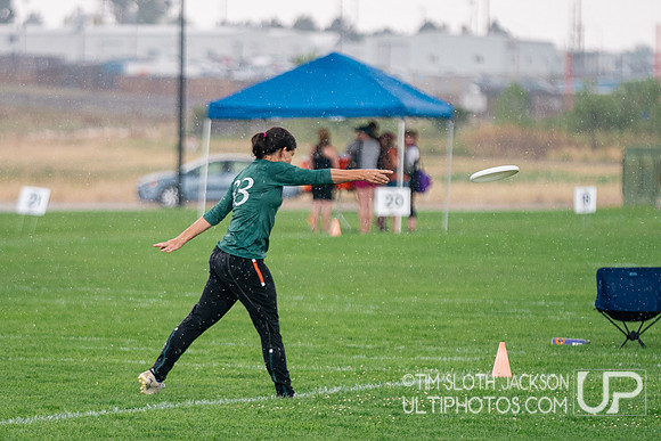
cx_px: 301
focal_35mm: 401
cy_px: 228
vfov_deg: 3.4
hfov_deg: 5.1
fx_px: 7359
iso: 640
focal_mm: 200
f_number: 2.8
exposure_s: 1/2500
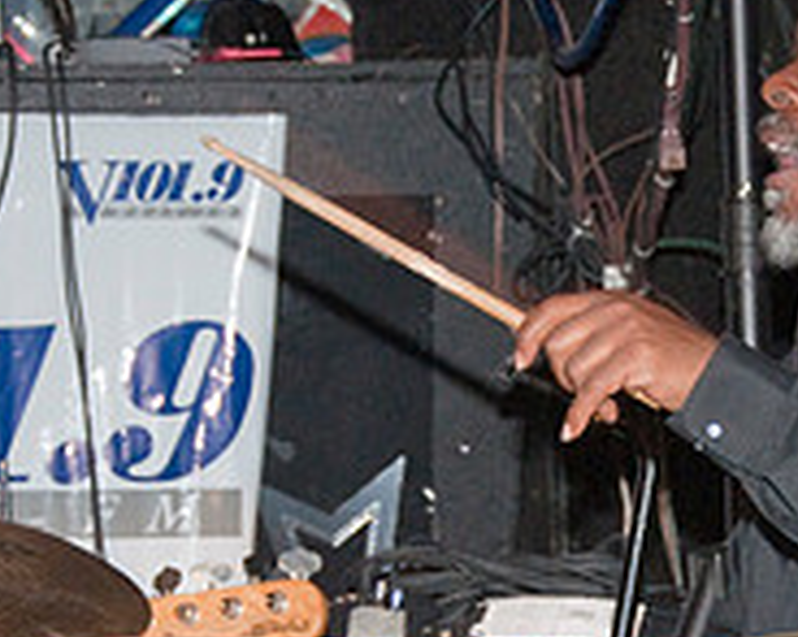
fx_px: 5028
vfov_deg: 7.2
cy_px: 561
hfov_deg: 9.0
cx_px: 703
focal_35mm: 213
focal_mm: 48
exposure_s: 1/60
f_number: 4.8
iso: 800
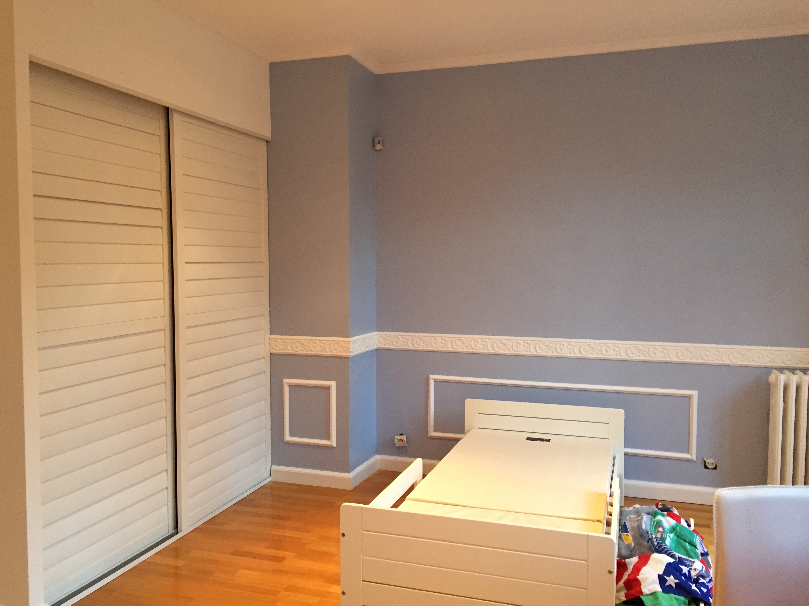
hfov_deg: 61.7
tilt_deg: -3.3
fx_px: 678
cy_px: 303
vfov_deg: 48.2
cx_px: 404
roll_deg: -0.6
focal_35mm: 29
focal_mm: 4.15
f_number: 2.2
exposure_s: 1/33
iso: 200
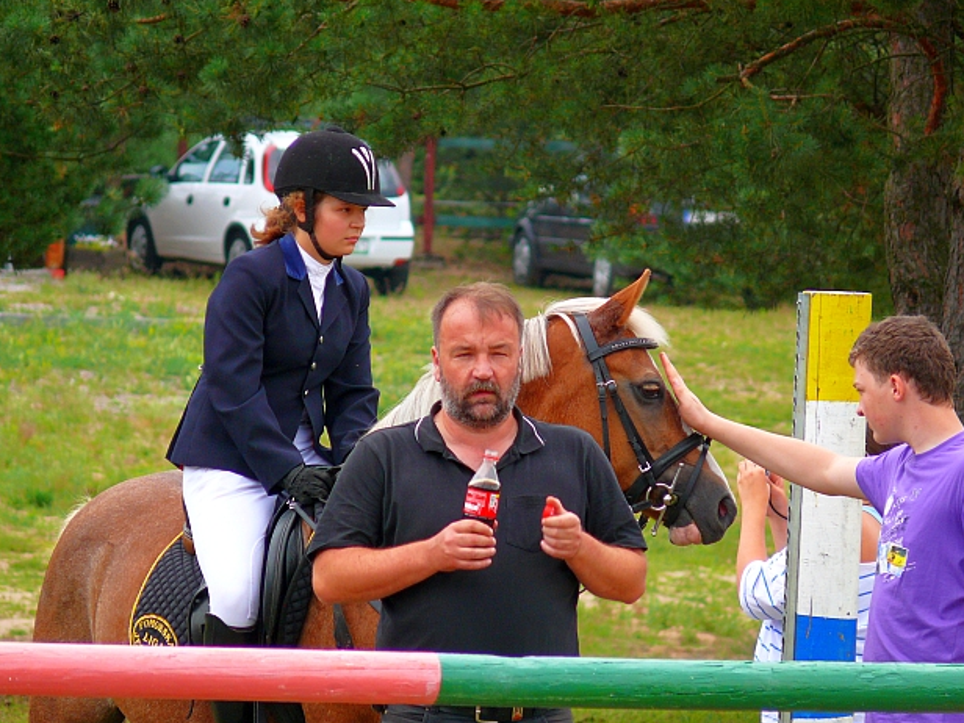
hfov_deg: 4.4
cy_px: 369
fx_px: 12532
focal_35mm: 450
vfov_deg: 3.3
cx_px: 474
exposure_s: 1/200
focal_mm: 88.8
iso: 100
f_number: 3.7
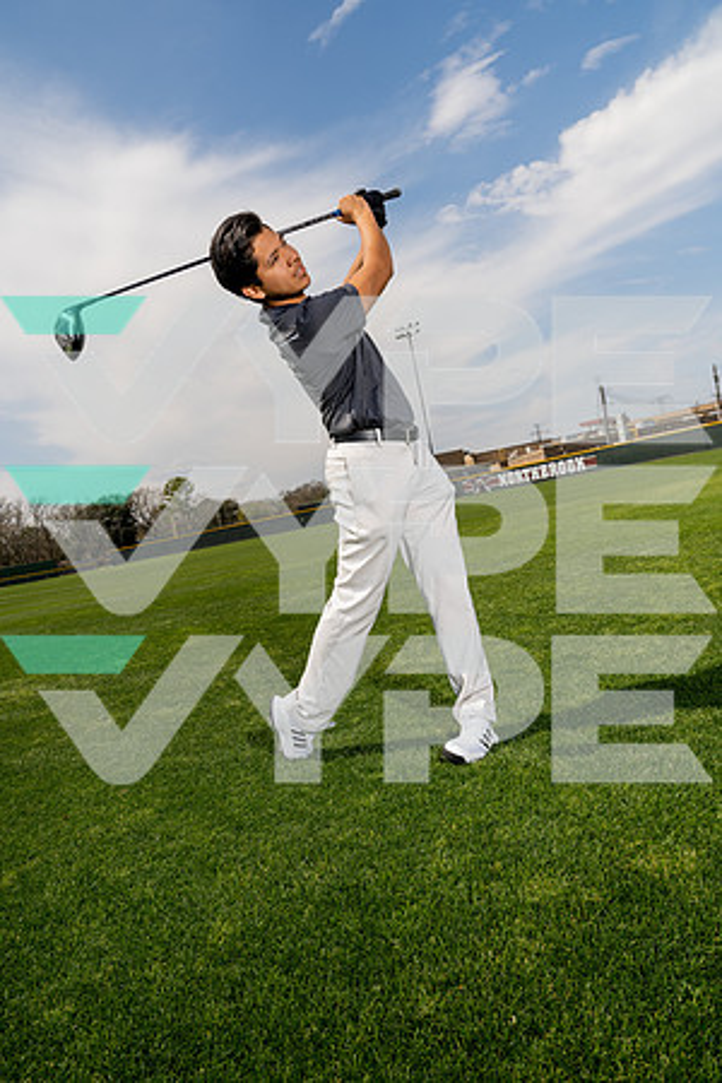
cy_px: 542
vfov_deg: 69.4
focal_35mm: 26
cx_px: 361
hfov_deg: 49.6
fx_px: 782
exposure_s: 1/250
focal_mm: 26
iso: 100
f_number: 8
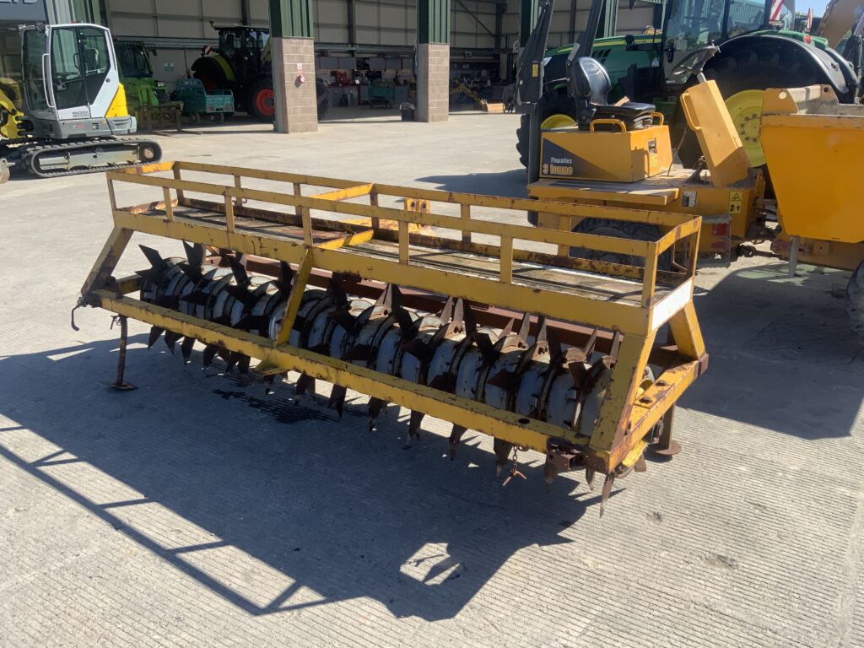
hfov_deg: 61.7
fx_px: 724
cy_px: 324
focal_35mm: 29
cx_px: 432
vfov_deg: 48.2
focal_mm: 3
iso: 16
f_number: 1.8
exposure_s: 1/898
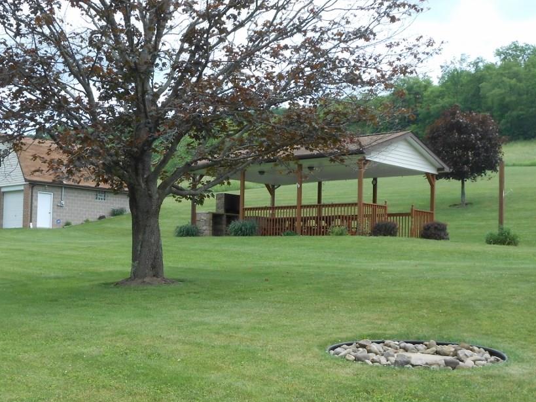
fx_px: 852
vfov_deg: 26.5
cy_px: 251
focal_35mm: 55
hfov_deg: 34.8
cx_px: 209
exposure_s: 1/250
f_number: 4.5
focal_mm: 7.8
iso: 80
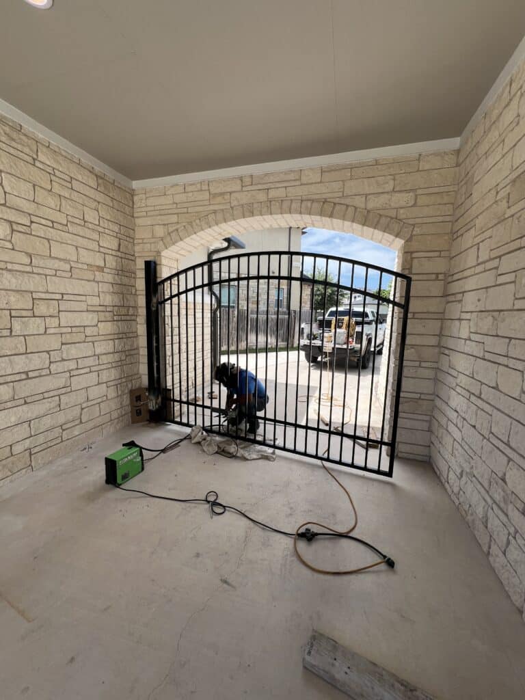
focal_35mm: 13
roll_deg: -0.8
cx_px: 262
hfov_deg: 89.9
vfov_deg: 106.2
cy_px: 350
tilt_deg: -7.4
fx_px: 263
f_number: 1.8
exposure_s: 1/903
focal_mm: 1.57
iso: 32
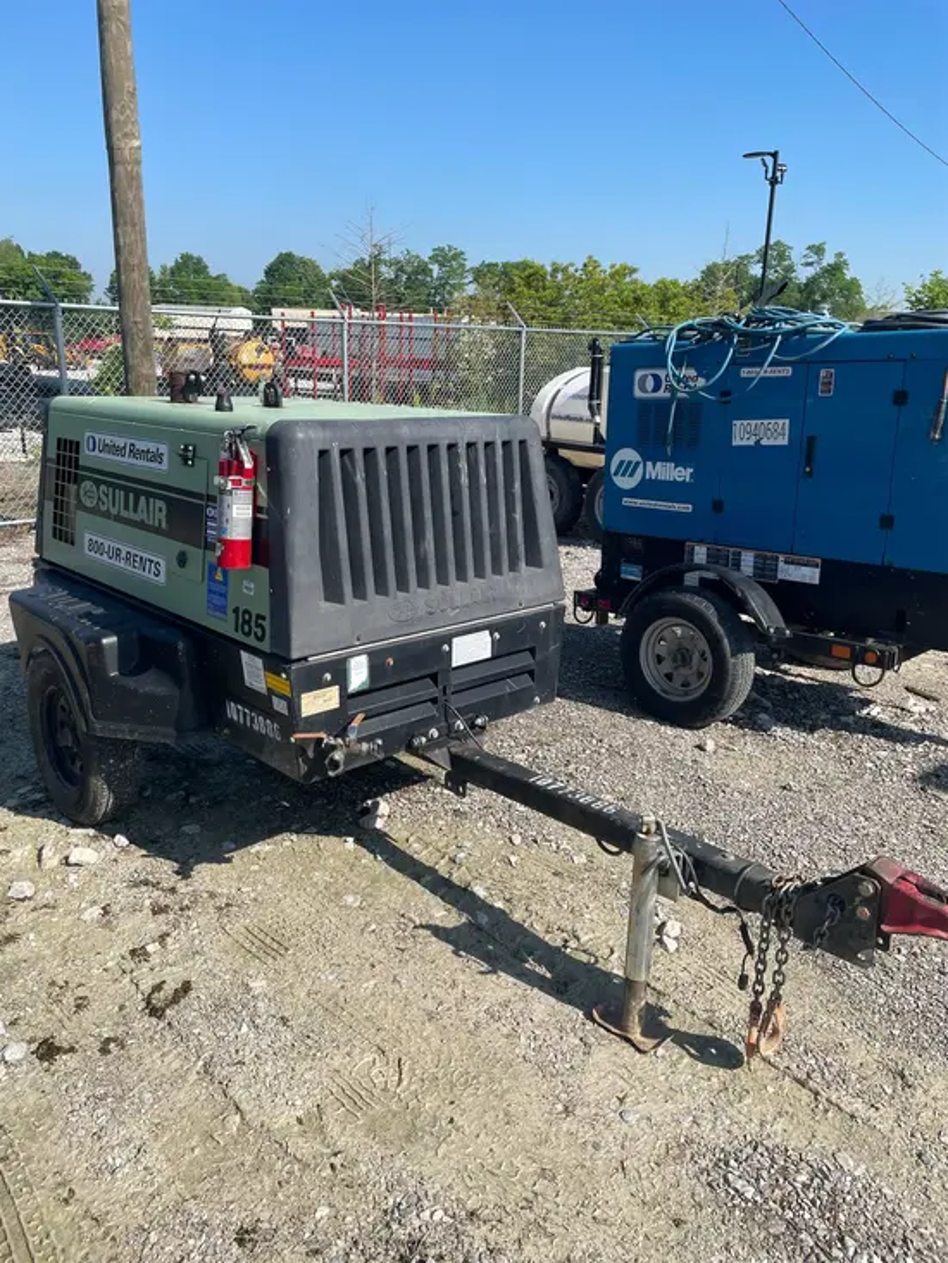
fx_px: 949
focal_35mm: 26
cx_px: 474
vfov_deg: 67.3
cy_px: 632
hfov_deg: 53.1
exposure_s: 1/2681
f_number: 1.6
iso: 32
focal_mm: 4.2
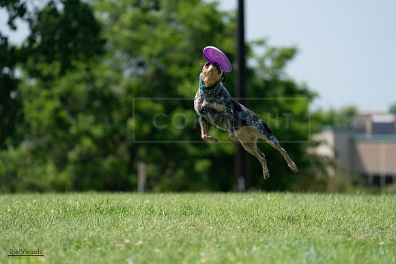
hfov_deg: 5.4
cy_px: 132
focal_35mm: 385
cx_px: 198
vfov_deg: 3.6
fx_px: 4236
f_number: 6.3
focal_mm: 385
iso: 1250
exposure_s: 1/4000
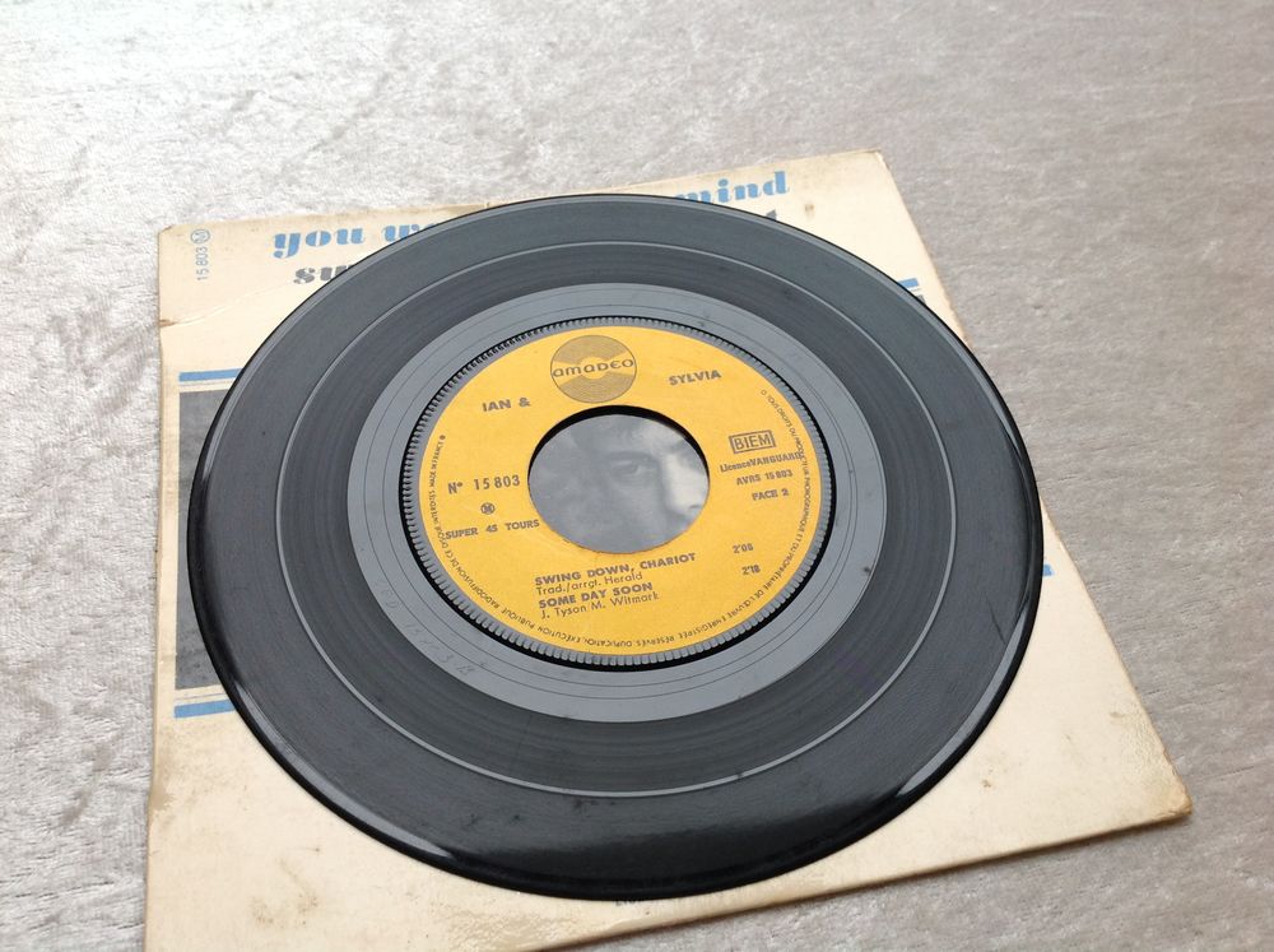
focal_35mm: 35
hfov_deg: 52.7
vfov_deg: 40.6
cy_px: 476
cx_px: 637
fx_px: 1286
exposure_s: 1/24
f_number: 2.4
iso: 50
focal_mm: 4.28
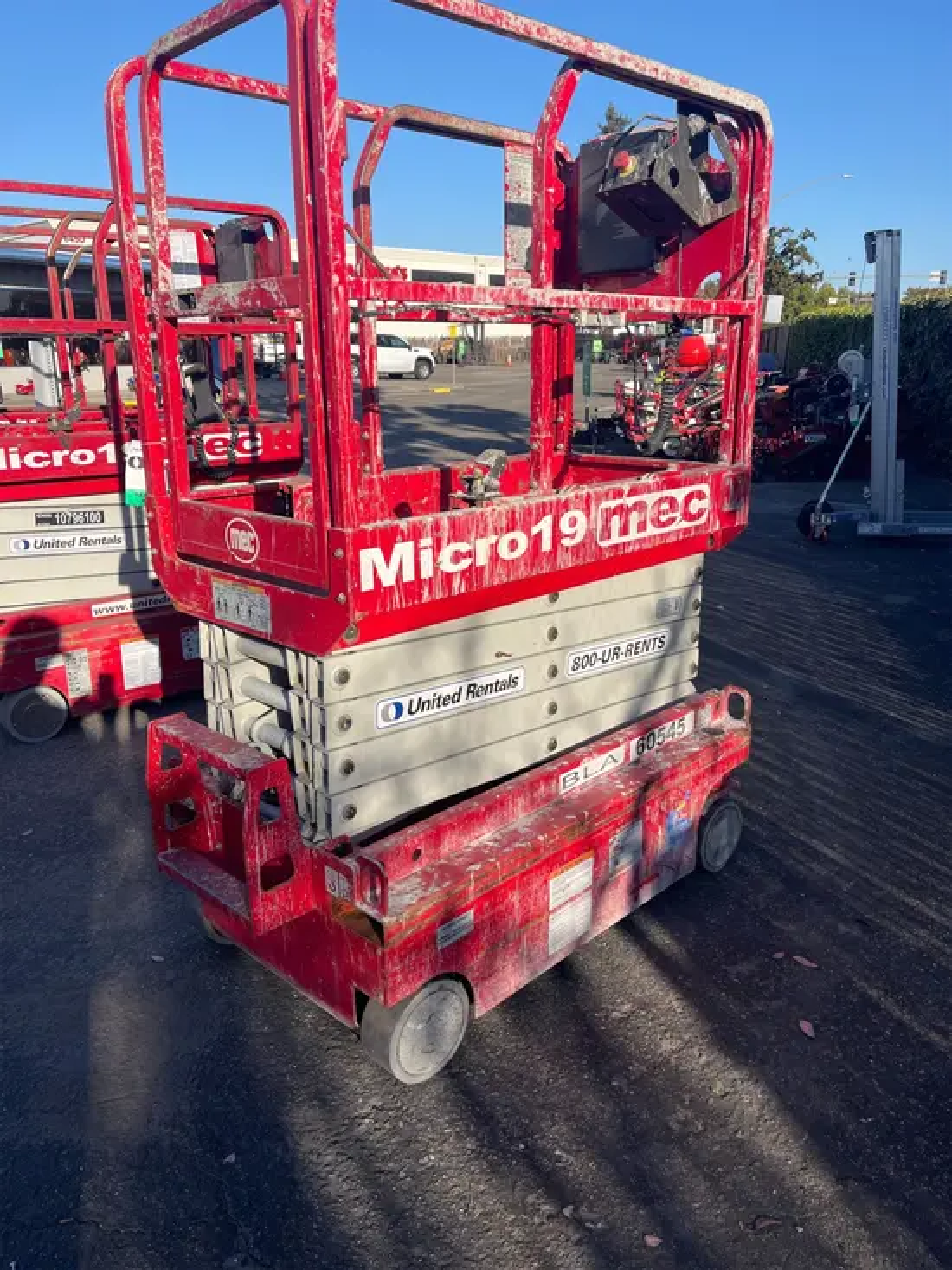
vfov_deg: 67.3
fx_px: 953
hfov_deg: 53.1
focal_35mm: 26
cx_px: 476
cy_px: 635
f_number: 1.6
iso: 50
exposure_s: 1/3049
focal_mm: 5.1
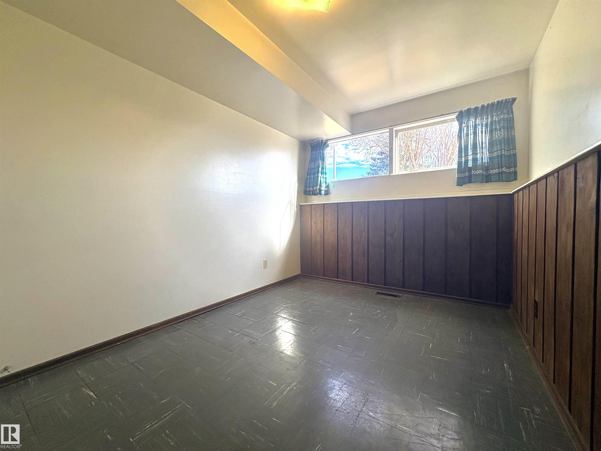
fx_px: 243
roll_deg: +0.8
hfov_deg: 102.1
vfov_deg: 85.7
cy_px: 226
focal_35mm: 14
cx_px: 300
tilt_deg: -1.4
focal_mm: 2.22
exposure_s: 1/138
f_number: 2.2
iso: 50
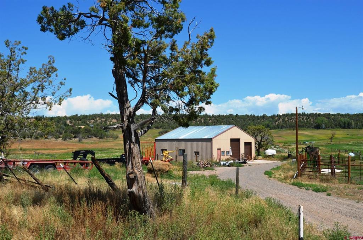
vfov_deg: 34.1
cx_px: 182
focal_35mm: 39
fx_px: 392
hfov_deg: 49.6
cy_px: 120
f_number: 9
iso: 100
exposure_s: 1/320
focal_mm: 26
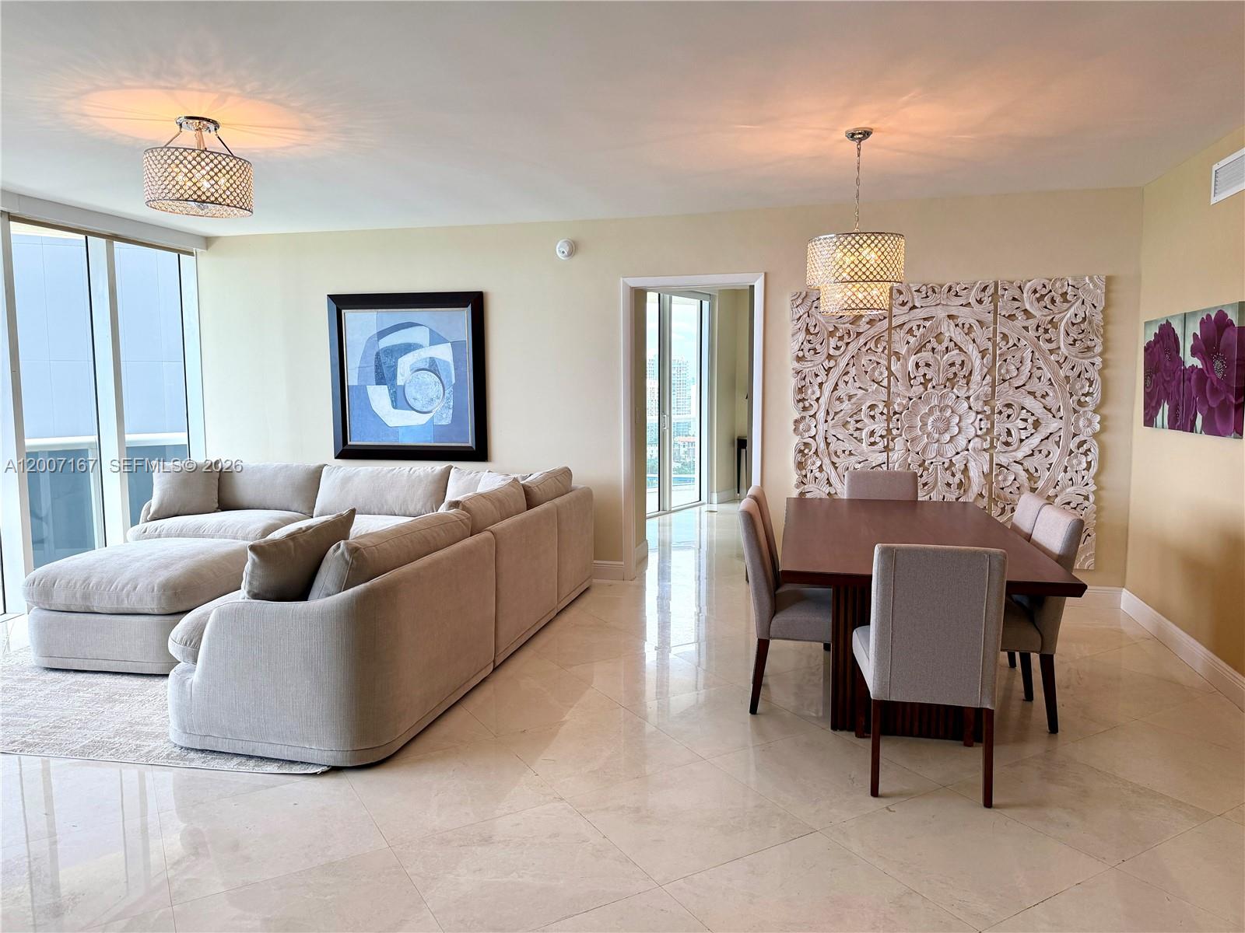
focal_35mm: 24
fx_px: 863
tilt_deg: -6.1
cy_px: 466
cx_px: 622
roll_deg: -0.2
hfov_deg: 71.6
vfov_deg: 56.8
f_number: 1.78
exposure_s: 1/276
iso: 80
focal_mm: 6.76
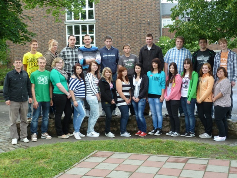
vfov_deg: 28.0
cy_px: 89
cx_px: 118
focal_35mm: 52
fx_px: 356
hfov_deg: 36.8
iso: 100
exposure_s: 1/40
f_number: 3.8
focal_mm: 8.5
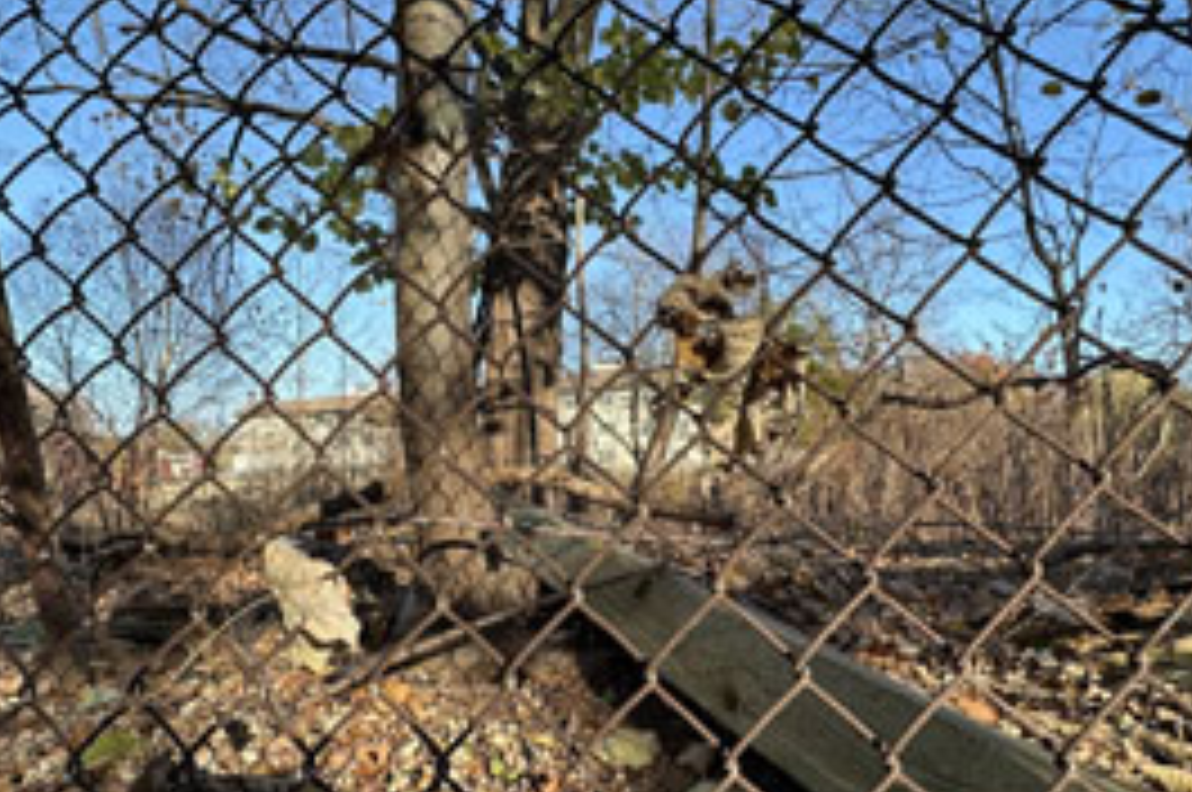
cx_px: 567
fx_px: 728
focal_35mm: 22
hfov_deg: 78.6
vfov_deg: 56.1
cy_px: 513
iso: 40
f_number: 2.2
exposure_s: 1/473
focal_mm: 2.22
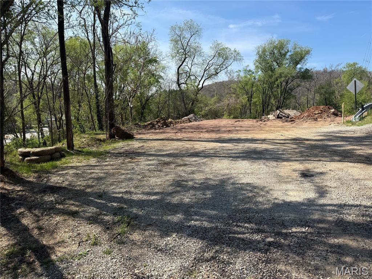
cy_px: 140
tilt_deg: -5.7
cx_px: 186
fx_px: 258
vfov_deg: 56.8
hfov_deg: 71.6
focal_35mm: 24
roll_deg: +1.0
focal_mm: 6.76
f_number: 1.78
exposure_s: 1/3584
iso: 80
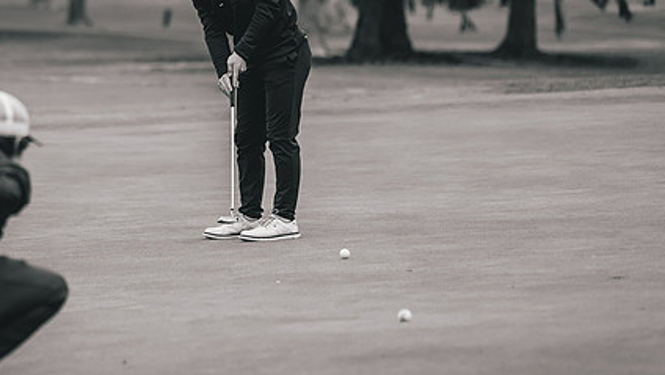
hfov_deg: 7.8
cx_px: 217
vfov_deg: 4.4
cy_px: 76
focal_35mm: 278
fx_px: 4904
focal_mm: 150
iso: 640
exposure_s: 1/3200
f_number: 2.8
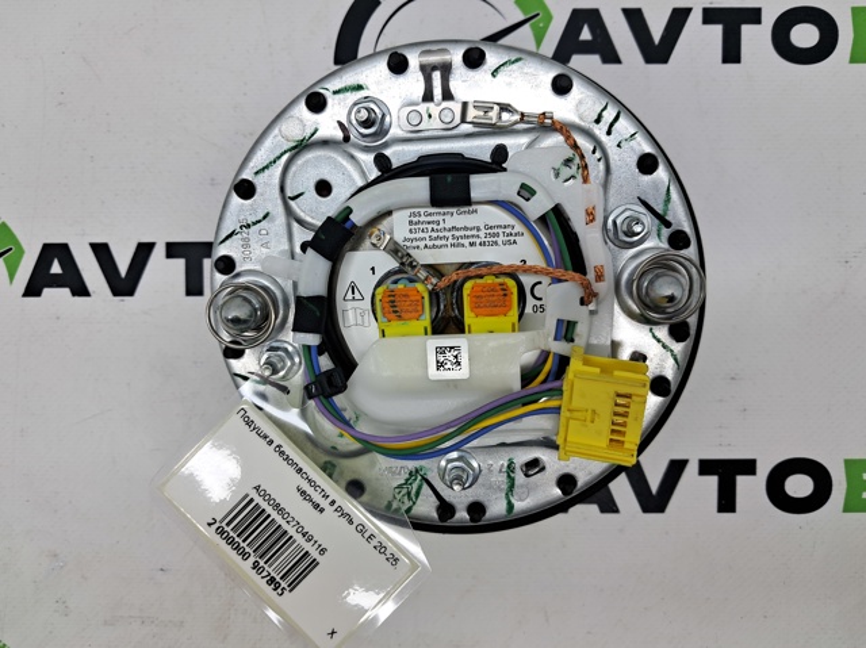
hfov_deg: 65.4
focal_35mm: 27
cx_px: 433
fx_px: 675
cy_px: 324
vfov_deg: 51.3
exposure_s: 1/120
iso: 50
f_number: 1.8
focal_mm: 4
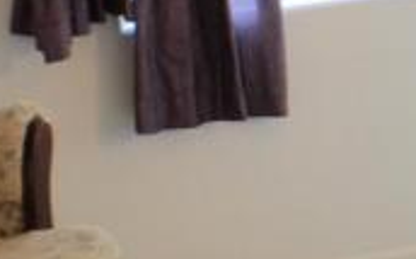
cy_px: -261
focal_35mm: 247
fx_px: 2797
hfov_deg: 8.1
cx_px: 843
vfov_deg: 5.2
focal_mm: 24
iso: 1000
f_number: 4
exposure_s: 1/30
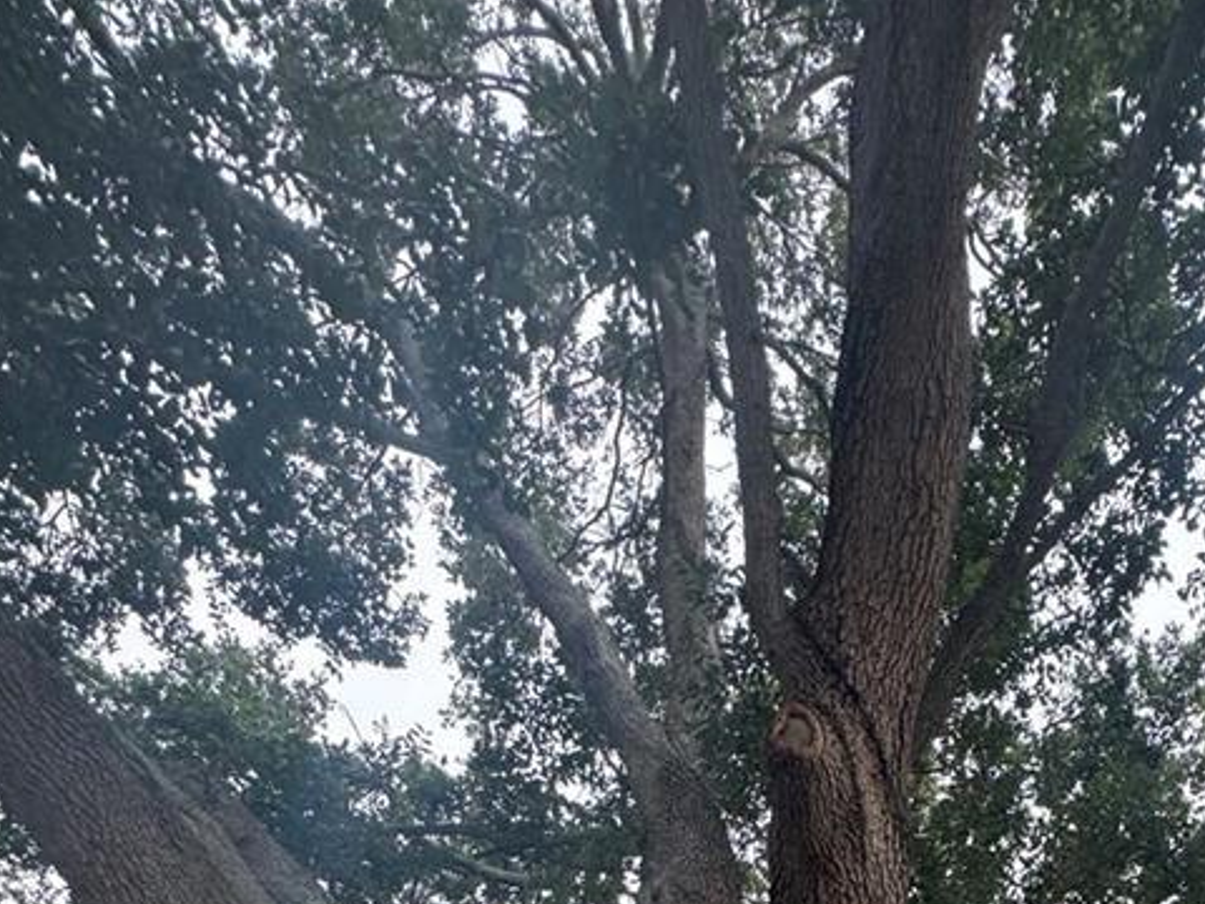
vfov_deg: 27.6
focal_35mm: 35
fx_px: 1218
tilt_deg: +19.3
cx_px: 871
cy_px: 1364
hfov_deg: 50.9
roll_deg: -2.3
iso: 125
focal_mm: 2.22
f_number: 2.2
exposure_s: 1/99
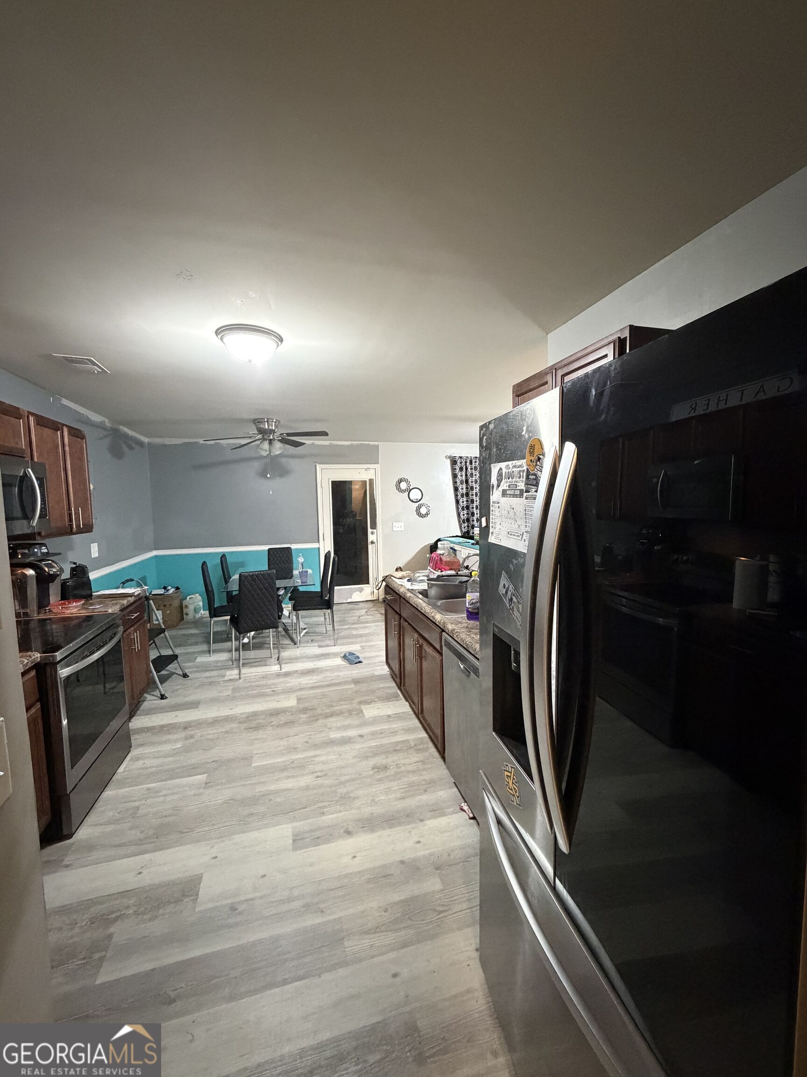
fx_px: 435
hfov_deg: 85.7
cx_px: 404
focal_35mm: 14
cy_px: 538
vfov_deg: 102.1
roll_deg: +0.8
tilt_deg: -4.3
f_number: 2.2
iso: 800
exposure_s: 1/40
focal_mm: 2.22
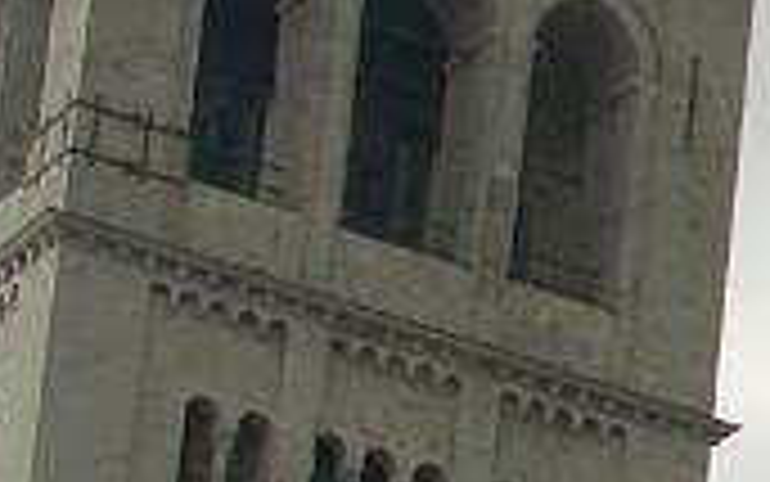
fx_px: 5458
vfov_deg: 4.9
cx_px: 1896
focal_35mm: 260
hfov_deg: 7.5
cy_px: 1072
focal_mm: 10.65
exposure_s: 1/250
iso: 64
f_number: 7.1
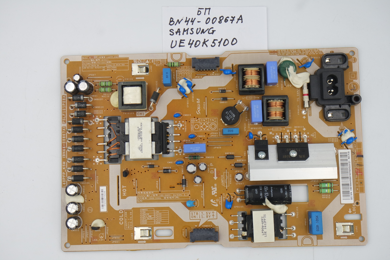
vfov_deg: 23.0
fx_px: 639
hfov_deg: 33.9
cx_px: 195
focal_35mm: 59
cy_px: 130
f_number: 5
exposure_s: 1/100
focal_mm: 22
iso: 200
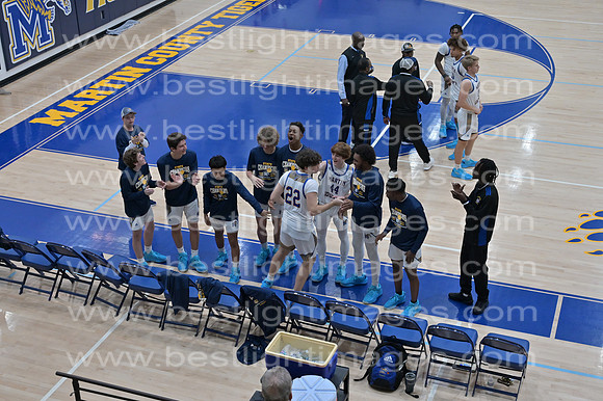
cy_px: 200
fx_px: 837
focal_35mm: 50
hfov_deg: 39.6
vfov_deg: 27.0
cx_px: 302
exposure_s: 1/400
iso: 3200
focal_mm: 50
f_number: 4
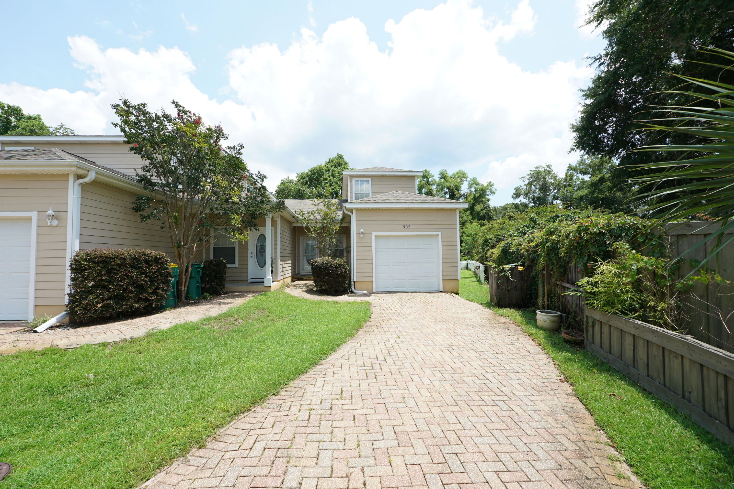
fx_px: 306
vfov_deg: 77.3
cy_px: 244
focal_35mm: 15
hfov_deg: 100.4
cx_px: 367
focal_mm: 10
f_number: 7.1
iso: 100
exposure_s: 1/200
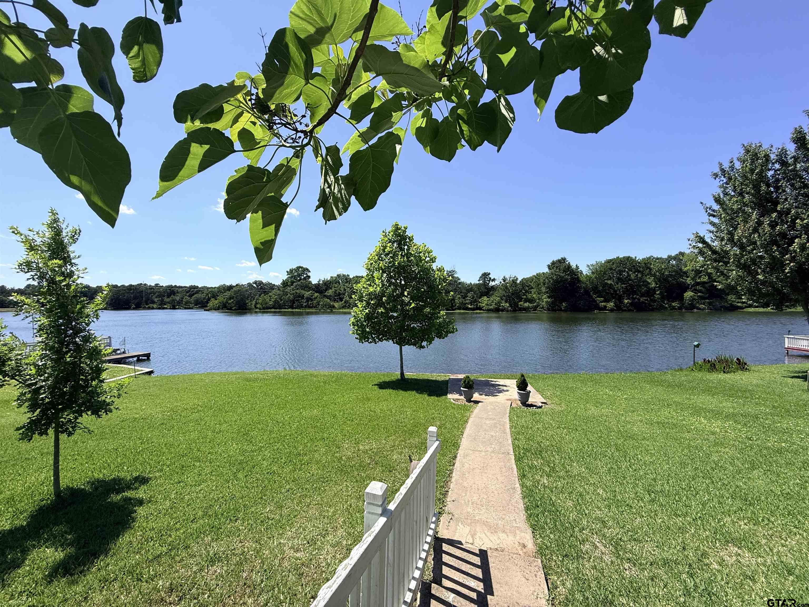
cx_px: 404
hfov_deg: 102.1
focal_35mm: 14
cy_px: 304
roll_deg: +0.6
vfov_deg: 85.7
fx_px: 327
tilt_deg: +0.7
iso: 50
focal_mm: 2.22
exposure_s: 1/2237
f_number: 2.2
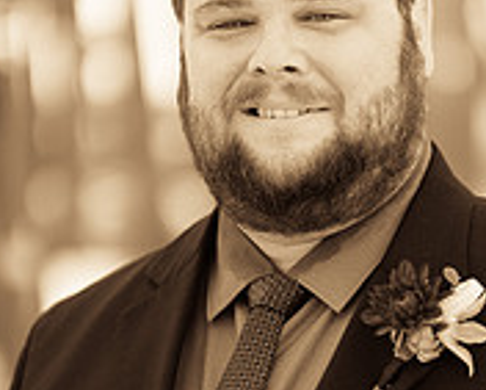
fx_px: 2936
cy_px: 332
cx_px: 331
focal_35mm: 204
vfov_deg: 7.6
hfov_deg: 9.5
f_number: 1.8
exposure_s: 1/2000
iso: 320
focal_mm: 85
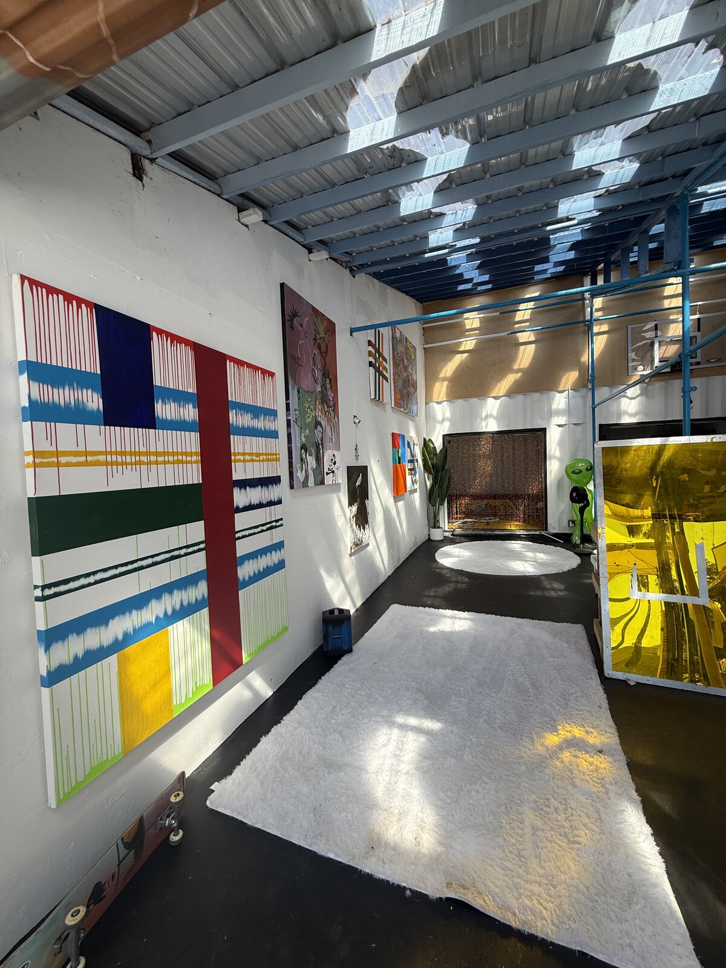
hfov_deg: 85.7
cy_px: 484
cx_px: 363
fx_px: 391
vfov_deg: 102.1
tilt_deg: -0.2
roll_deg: +0.9
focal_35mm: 14
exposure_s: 1/701
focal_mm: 2.22
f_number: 2.2
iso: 50
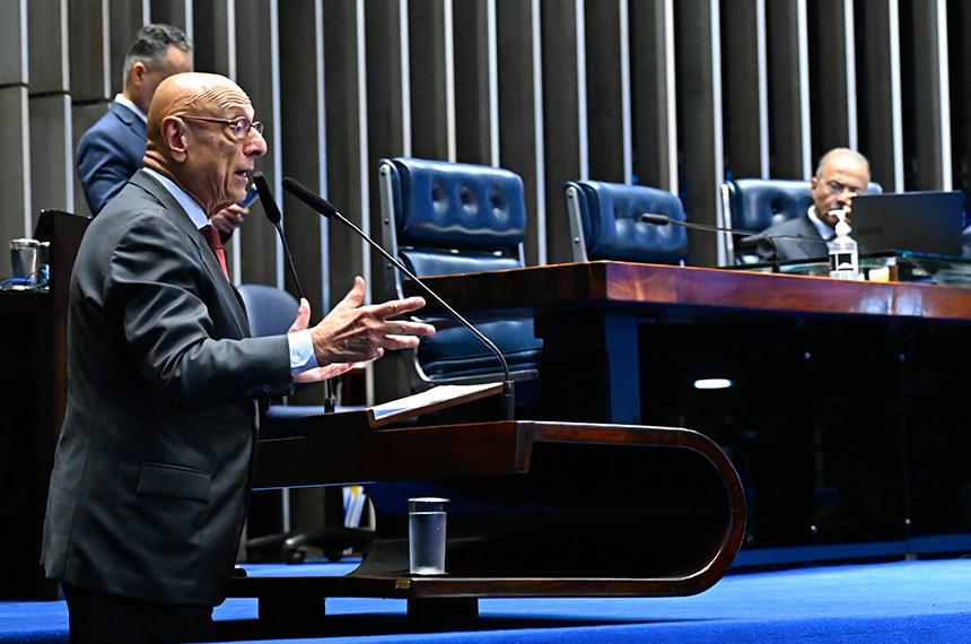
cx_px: 486
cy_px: 322
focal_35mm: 70
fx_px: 1885
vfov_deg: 19.4
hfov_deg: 28.9
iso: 6400
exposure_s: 1/160
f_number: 4
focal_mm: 70
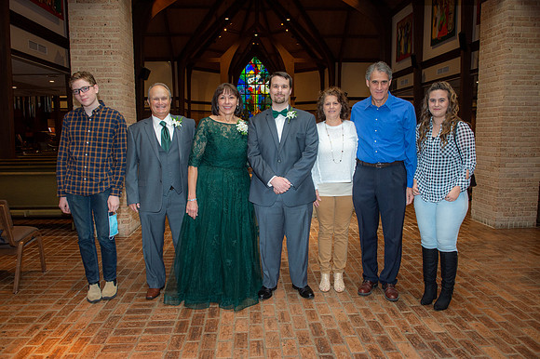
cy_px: 180
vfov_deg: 47.9
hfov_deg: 67.4
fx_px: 405
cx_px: 270
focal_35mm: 27
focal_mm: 27
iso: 1250
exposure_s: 1/160
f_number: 5.6
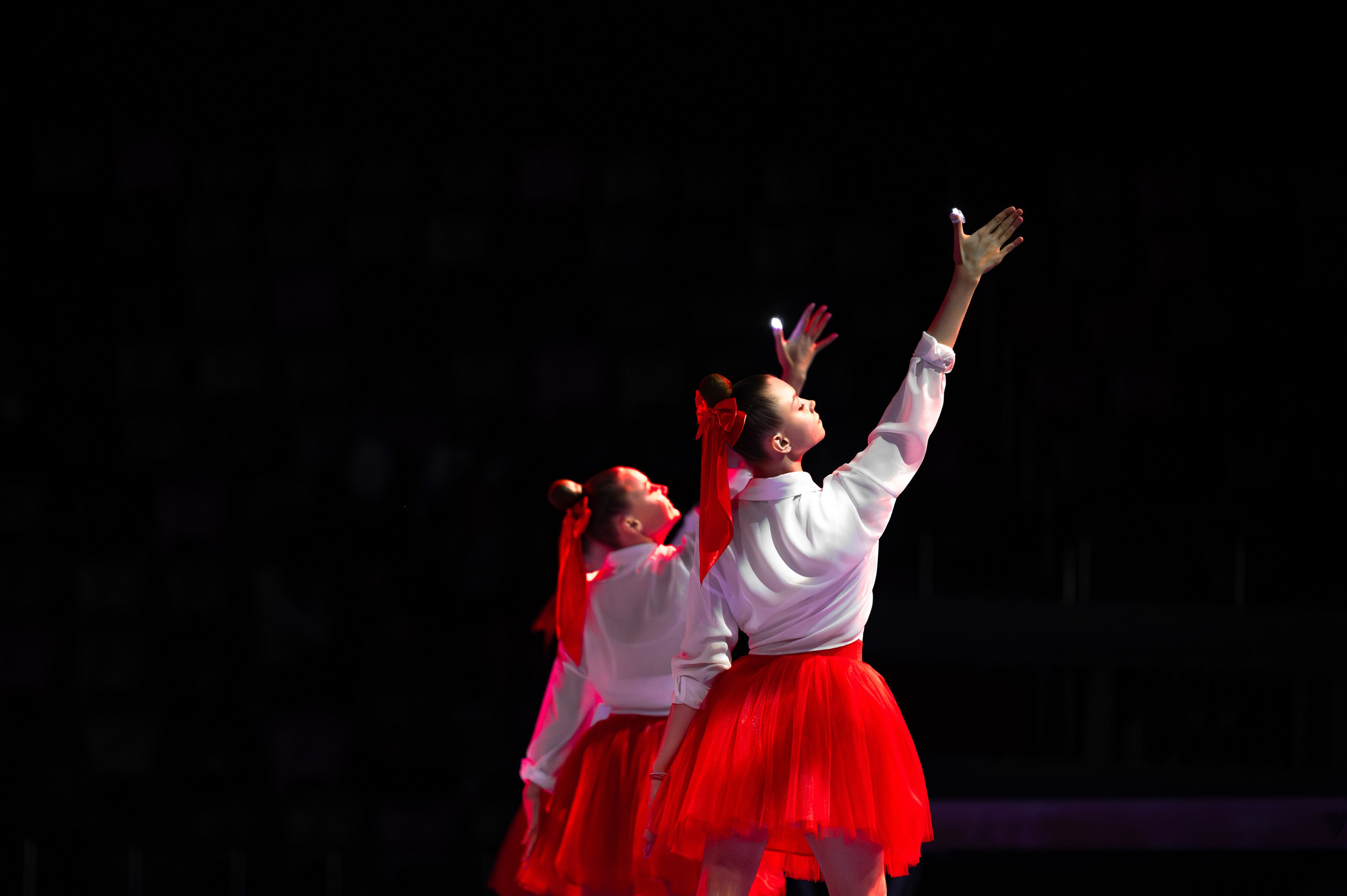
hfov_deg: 8.8
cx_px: 566
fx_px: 8714
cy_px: 428
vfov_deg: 5.9
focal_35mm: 233
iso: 3200
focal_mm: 200
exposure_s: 1/1250
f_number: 2.8
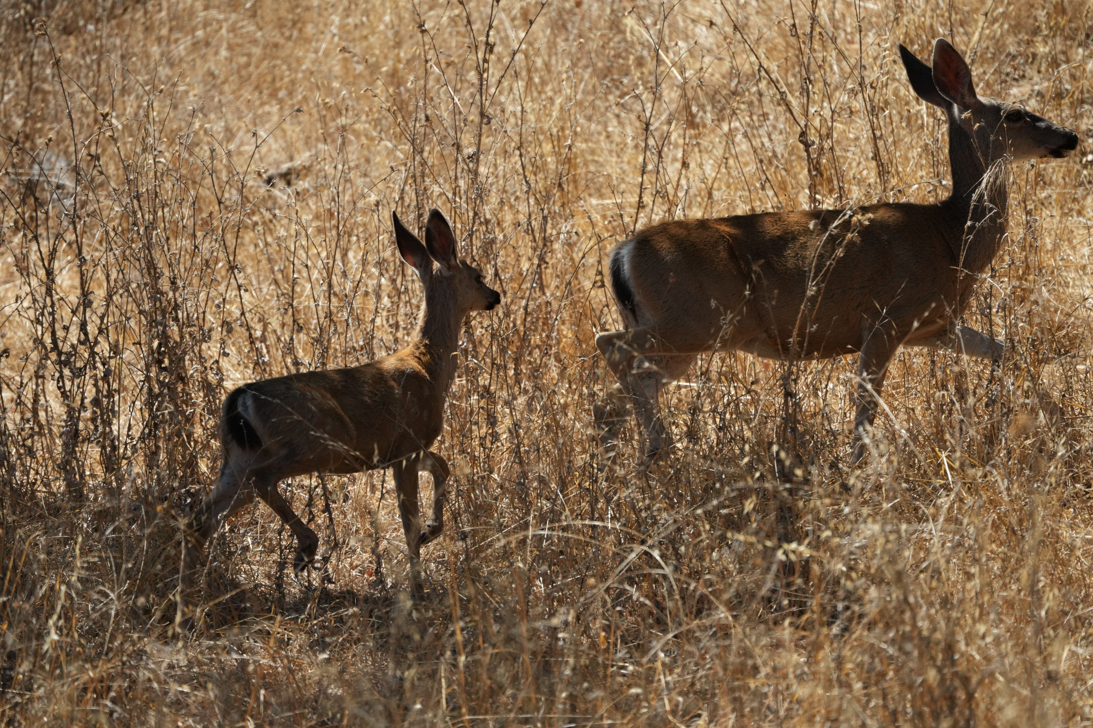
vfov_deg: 3.4
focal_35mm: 400
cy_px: 364
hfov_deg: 5.2
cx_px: 546
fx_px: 12143
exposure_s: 1/2000
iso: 1000
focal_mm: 400
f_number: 6.3
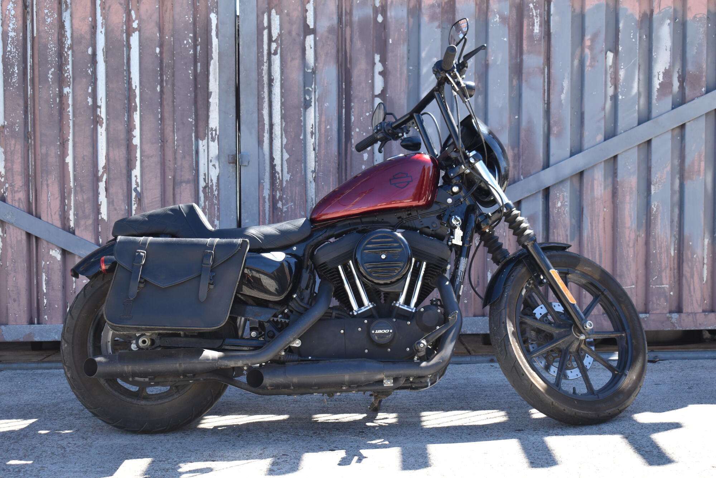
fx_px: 1134
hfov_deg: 35.0
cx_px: 358
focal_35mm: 57
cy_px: 239
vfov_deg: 23.8
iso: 250
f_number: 5.6
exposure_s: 1/250
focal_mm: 38
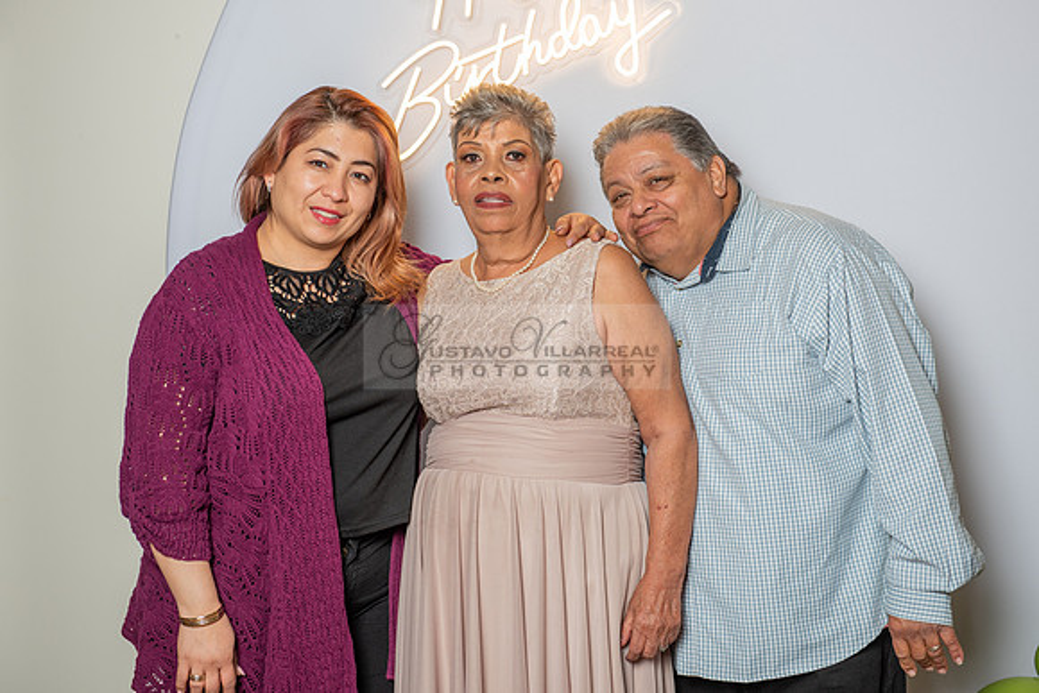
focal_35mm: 69
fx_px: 2004
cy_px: 307
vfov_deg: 19.6
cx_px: 564
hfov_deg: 29.1
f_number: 4
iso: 200
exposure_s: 1/160
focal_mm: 62
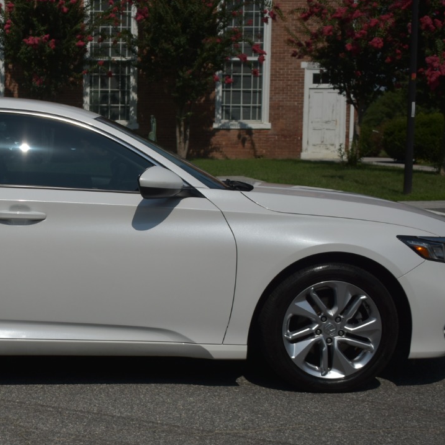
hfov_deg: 23.1
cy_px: 255
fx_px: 1047
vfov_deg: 24.0
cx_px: 12
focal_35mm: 72
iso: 100
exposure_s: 1/3200
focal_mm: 25
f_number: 4
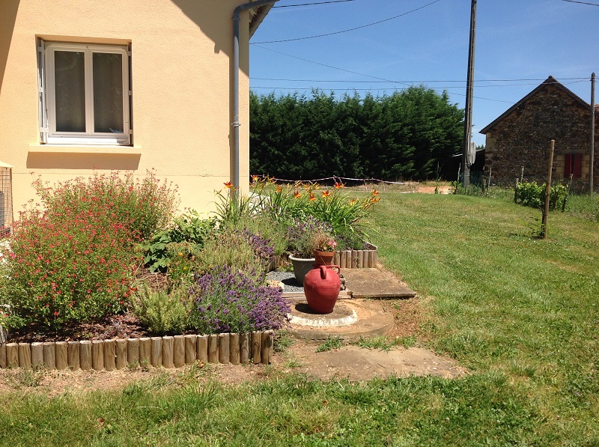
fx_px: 605
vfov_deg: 40.6
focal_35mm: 35
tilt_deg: -4.2
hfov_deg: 52.7
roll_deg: -1.4
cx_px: 300
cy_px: 224
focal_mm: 4.28
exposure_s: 1/1681
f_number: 2.4
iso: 50
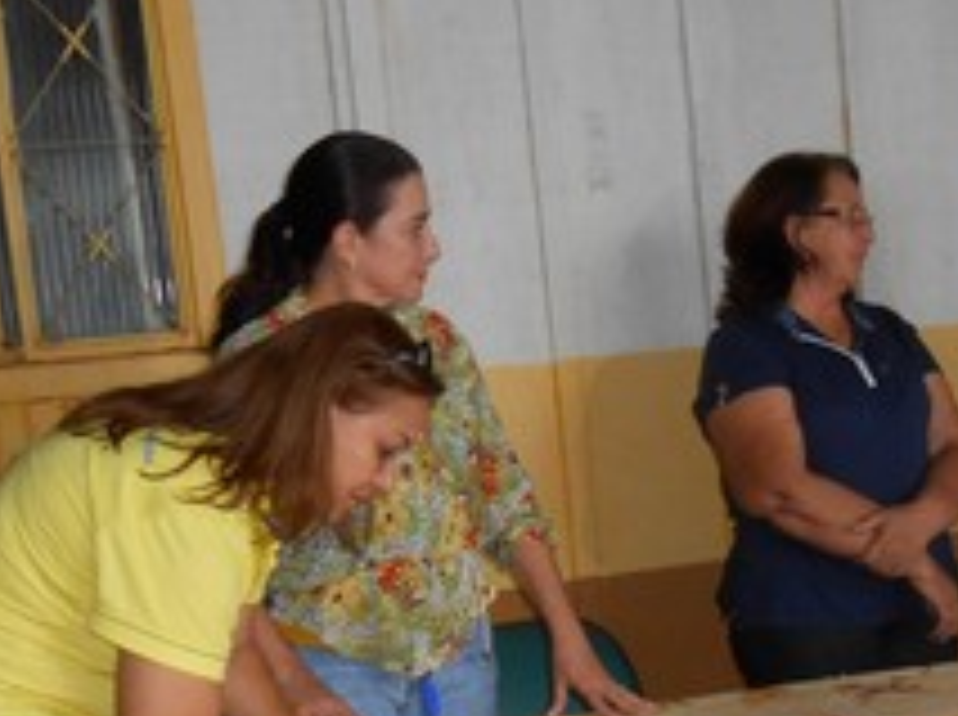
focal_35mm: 64
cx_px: 603
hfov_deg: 30.2
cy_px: 590
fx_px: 1768
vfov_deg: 22.5
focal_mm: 6
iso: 200
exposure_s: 1/30
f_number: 3.9
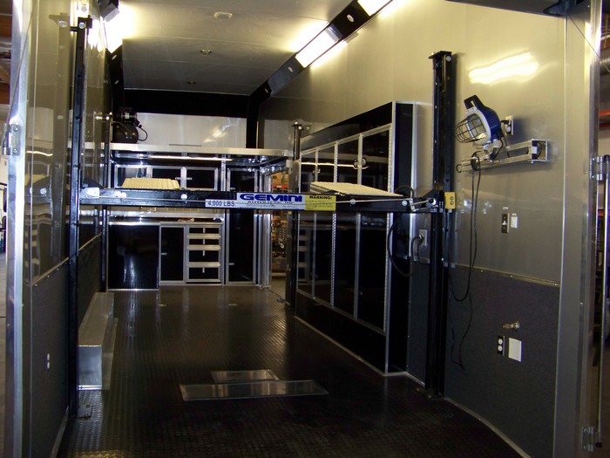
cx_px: 305
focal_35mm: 36
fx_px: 634
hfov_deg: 51.4
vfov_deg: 39.7
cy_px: 229
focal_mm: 5.85
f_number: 2.8
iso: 200
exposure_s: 1/30
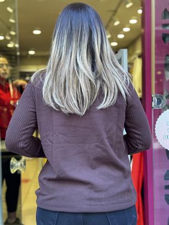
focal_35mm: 48
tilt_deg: -1.4
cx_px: 84
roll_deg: +0.8
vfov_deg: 39.6
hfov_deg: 30.3
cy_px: 112
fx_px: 312
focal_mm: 6.76
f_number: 1.78
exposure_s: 1/100
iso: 80
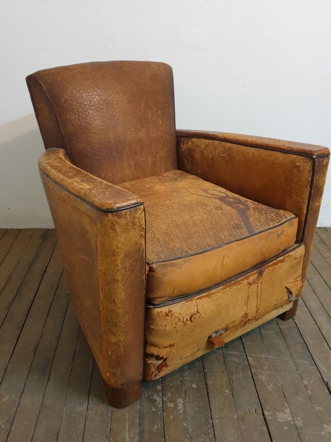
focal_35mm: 31
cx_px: 167
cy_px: 230
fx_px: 395
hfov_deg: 45.4
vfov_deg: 58.3
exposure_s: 1/25
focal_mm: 4.3
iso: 320
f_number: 1.5
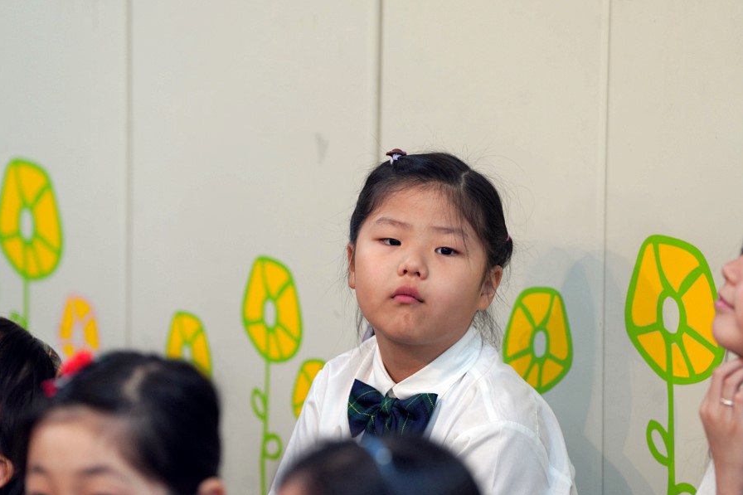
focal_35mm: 201
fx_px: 4147
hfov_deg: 10.2
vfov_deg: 6.8
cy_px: 248
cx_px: 372
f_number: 4
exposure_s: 1/250
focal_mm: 200
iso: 1000
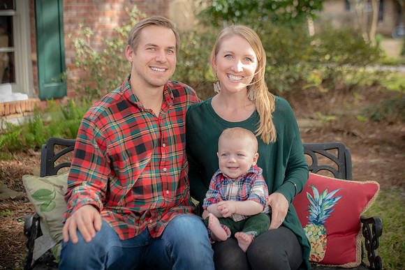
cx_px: 202
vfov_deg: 19.5
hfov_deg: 28.8
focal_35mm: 70
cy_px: 135
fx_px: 788
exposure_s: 1/160
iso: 320
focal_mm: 70
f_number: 4
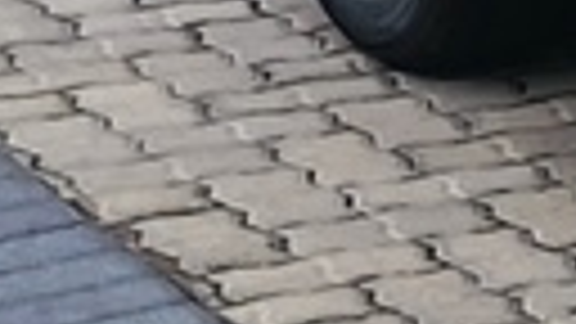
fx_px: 4658
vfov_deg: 4.0
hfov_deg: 6.2
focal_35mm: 305
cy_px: -230
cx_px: 2074
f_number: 1.75
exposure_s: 1/228
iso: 100
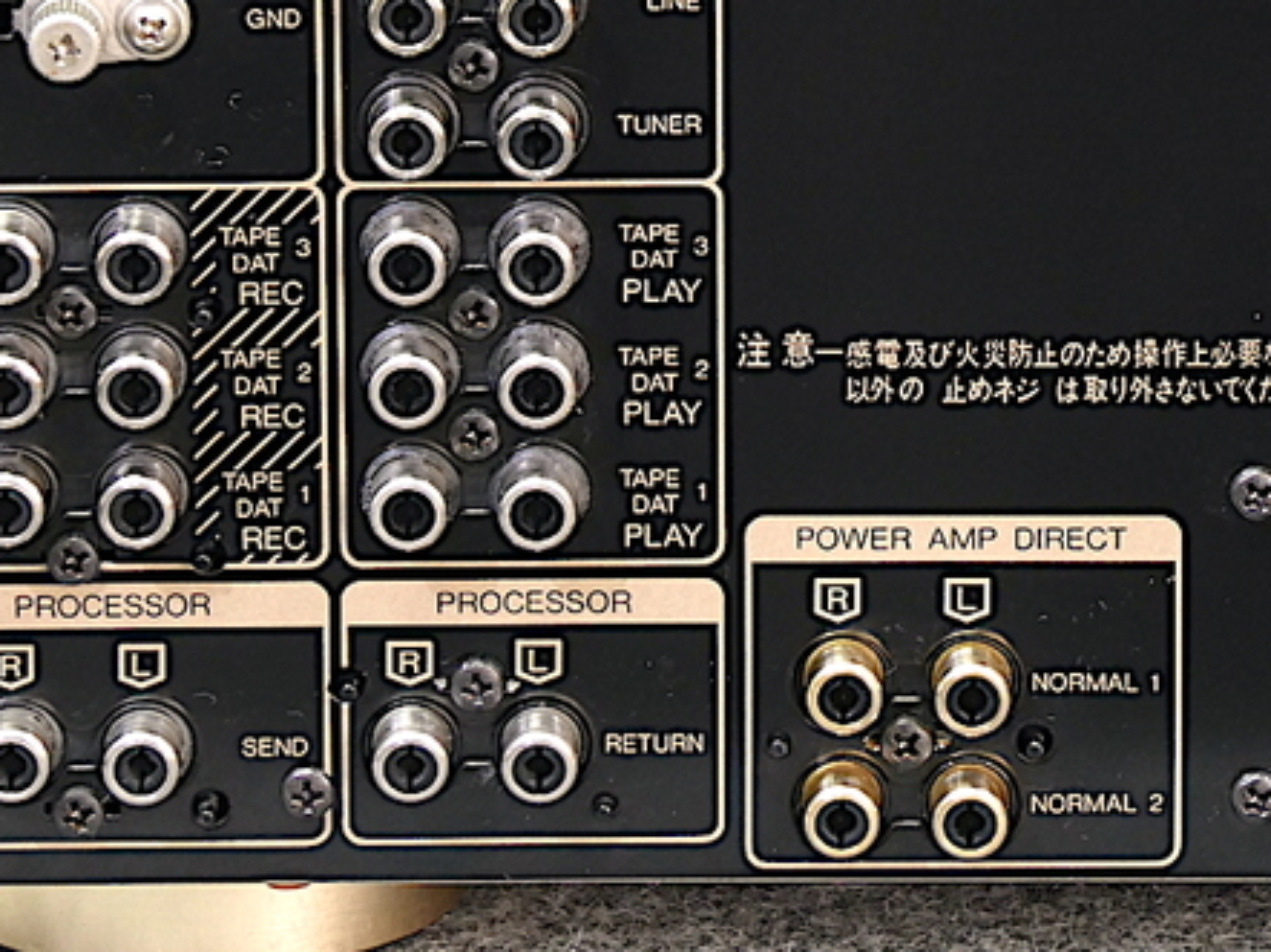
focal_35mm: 328
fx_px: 12037
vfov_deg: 4.5
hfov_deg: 6.0
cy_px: 95
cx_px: 811
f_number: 5.4
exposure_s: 1/2
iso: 200
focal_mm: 27.1
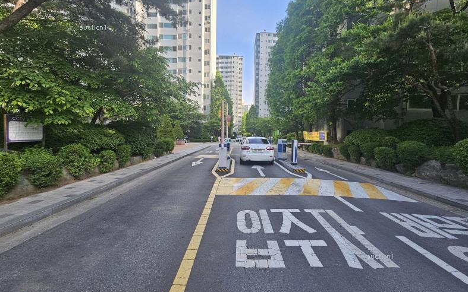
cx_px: 237
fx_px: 179
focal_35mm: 14
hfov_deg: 105.3
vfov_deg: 78.6
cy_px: 144
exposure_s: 1/257
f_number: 2.2
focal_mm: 2.2
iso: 50
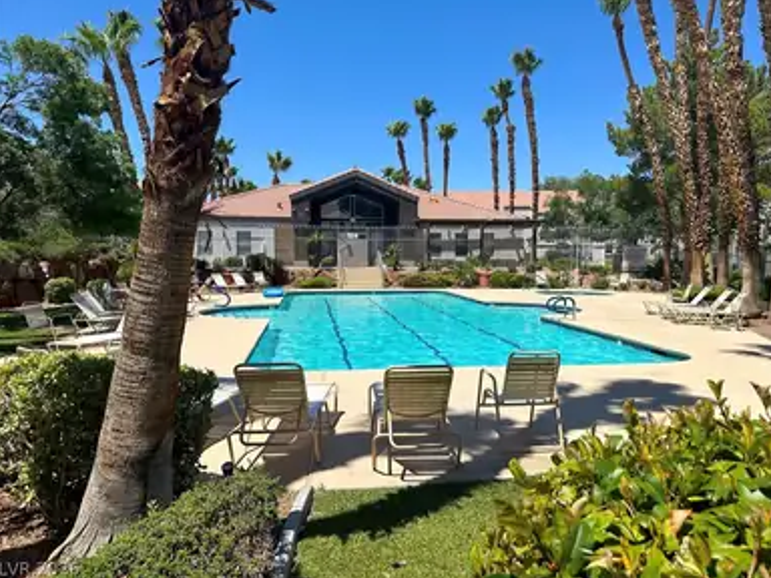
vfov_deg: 54.9
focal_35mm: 25
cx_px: 396
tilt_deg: -0.2
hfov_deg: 69.4
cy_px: 281
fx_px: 557
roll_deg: -0.9
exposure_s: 1/6211
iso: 80
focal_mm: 6.86
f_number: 1.78
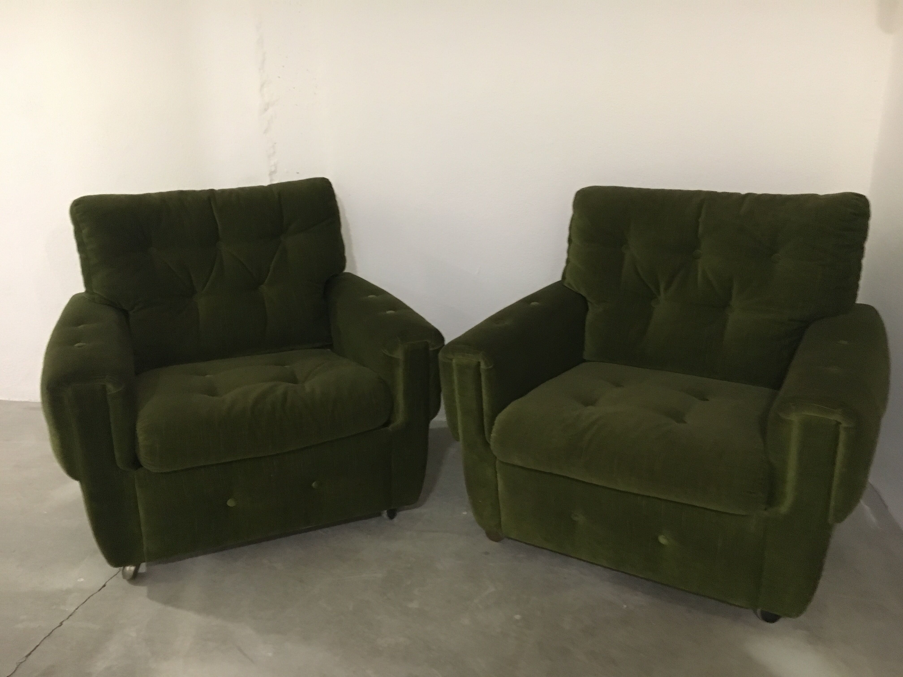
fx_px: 756
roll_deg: +1.1
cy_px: 338
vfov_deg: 48.2
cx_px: 452
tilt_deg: -14.9
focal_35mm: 29
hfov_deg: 61.7
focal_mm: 4.15
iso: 400
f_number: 2.2
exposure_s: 1/17
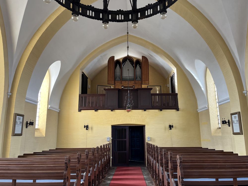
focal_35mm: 26
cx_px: 124
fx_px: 186
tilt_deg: +12.0
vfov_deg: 53.1
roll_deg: +1.6
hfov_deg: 67.3
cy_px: 93
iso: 125
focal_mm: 5.1
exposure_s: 1/121
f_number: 1.6
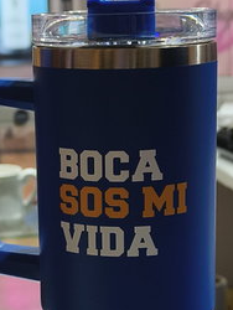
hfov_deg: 15.1
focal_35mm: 98
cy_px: 199
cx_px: 69
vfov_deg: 20.0
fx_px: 878
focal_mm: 6.14
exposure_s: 1/50
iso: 250
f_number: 1.65
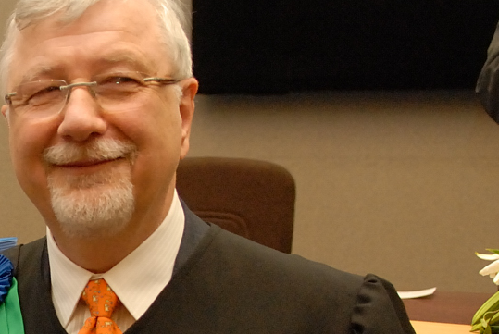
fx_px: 1345
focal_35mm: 97
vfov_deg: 13.7
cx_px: -99
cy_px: 428
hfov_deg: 19.8
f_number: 3.2
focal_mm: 17
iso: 800
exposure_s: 1/80
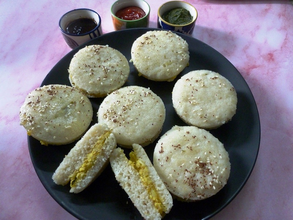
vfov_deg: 56.8
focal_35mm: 24
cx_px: 146
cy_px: 110
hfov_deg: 71.6
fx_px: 203
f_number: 3.3
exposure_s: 1/25
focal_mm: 4.3
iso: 400
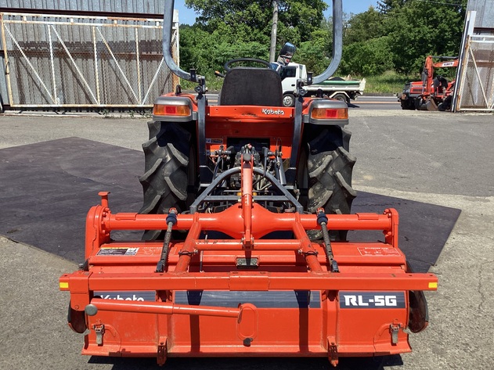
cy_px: 185
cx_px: 247
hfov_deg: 58.4
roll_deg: -2.0
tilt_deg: -16.8
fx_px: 442
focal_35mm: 31
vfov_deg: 45.4
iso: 25
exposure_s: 1/1116
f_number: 2.4
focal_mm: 3.3
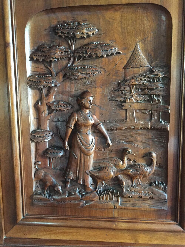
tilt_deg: -6.8
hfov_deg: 48.2
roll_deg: +1.4
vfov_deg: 61.7
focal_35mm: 29
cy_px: 124
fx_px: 207
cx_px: 92
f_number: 2.2
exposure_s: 1/17
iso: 500
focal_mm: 4.15
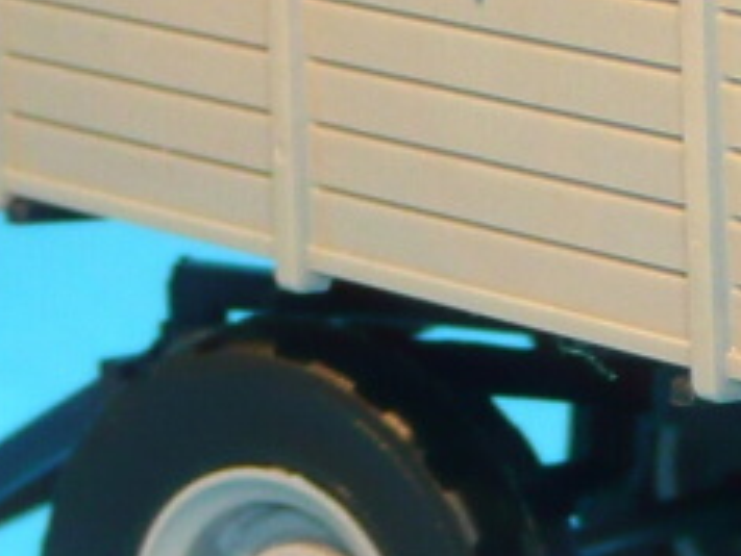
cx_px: 954
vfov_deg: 3.7
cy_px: 519
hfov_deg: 5.0
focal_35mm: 398
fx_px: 8524
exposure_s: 1/30
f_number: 4.5
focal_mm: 11
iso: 100
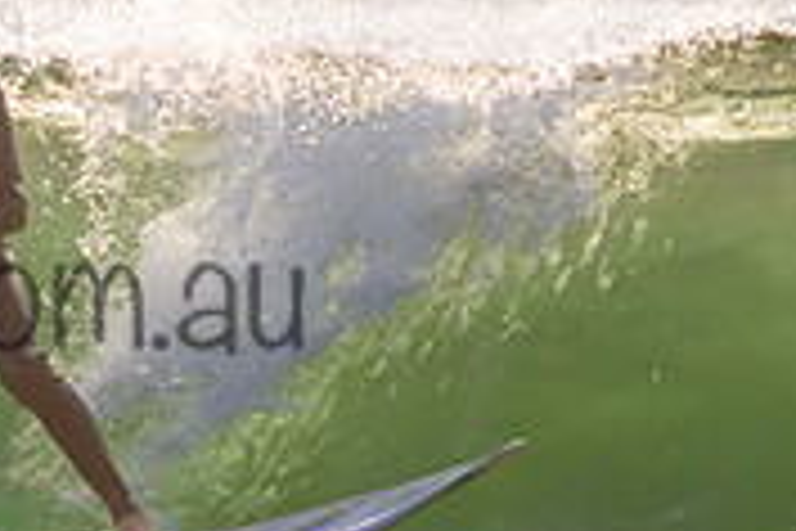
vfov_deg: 0.5
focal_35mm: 2619
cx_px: -171
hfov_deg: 0.8
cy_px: 245
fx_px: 57904
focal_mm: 800
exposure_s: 1/2000
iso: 900
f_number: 11
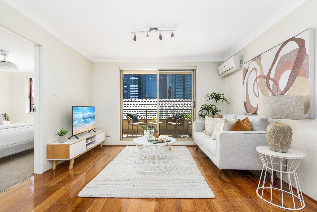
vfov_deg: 70.5
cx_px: 162
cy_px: 111
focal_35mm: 17
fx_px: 150
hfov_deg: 93.2
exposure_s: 1/250
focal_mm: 16
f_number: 8
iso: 320
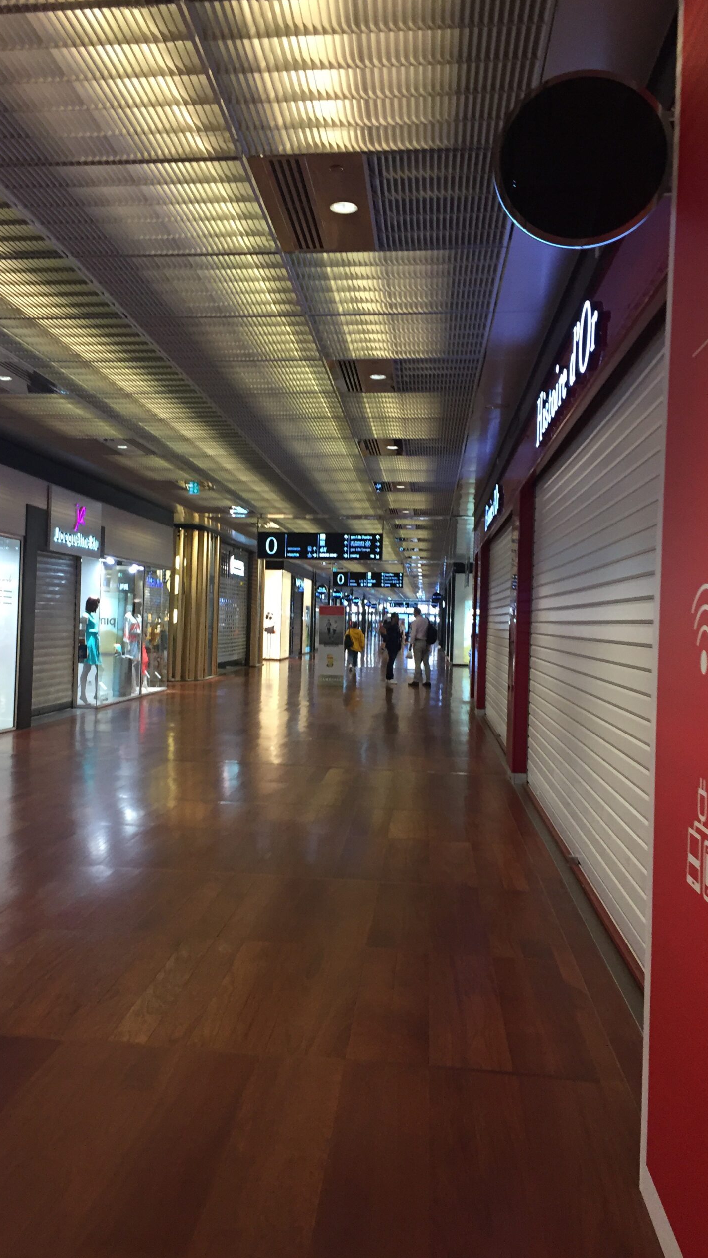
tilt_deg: +1.2
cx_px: 273
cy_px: 626
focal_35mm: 32
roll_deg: +0.1
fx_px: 1068
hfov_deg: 36.5
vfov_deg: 61.0
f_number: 2.2
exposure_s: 1/33
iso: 80
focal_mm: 4.15
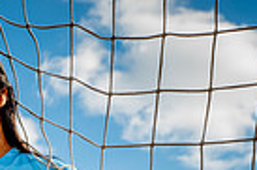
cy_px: 407
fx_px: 1077
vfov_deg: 8.3
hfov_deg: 13.4
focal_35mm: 151
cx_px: -9
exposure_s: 1/320
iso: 125
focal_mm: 46
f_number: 5.6
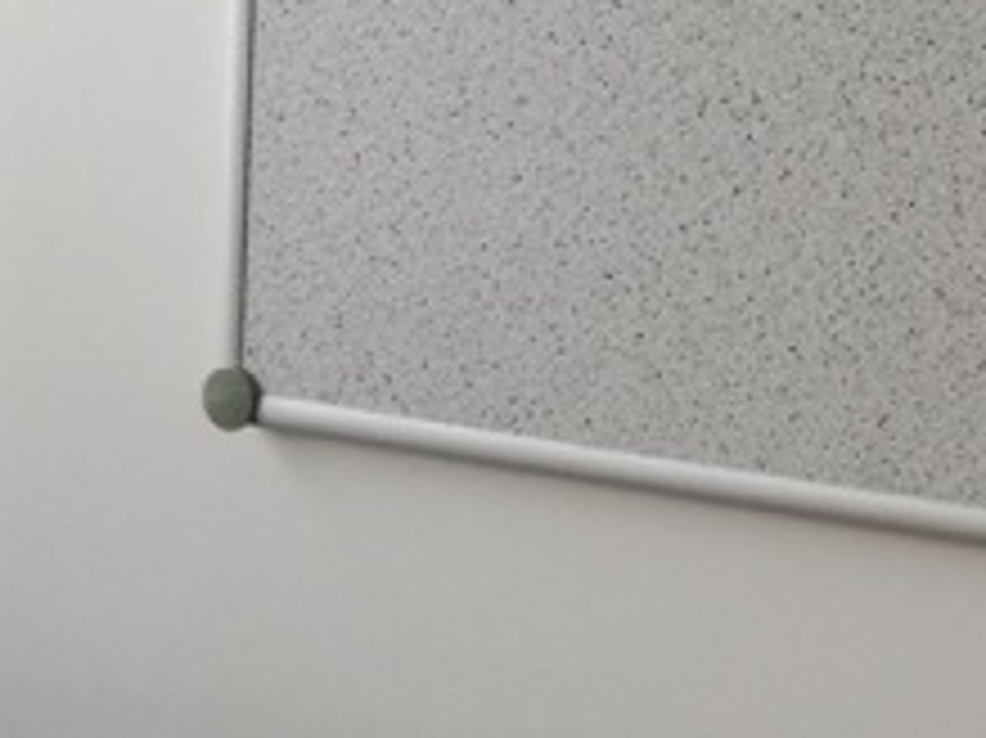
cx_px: 1130
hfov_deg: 23.0
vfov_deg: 17.3
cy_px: -279
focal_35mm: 79
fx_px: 2249
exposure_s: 1/50
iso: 225
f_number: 2.2
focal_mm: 3.65
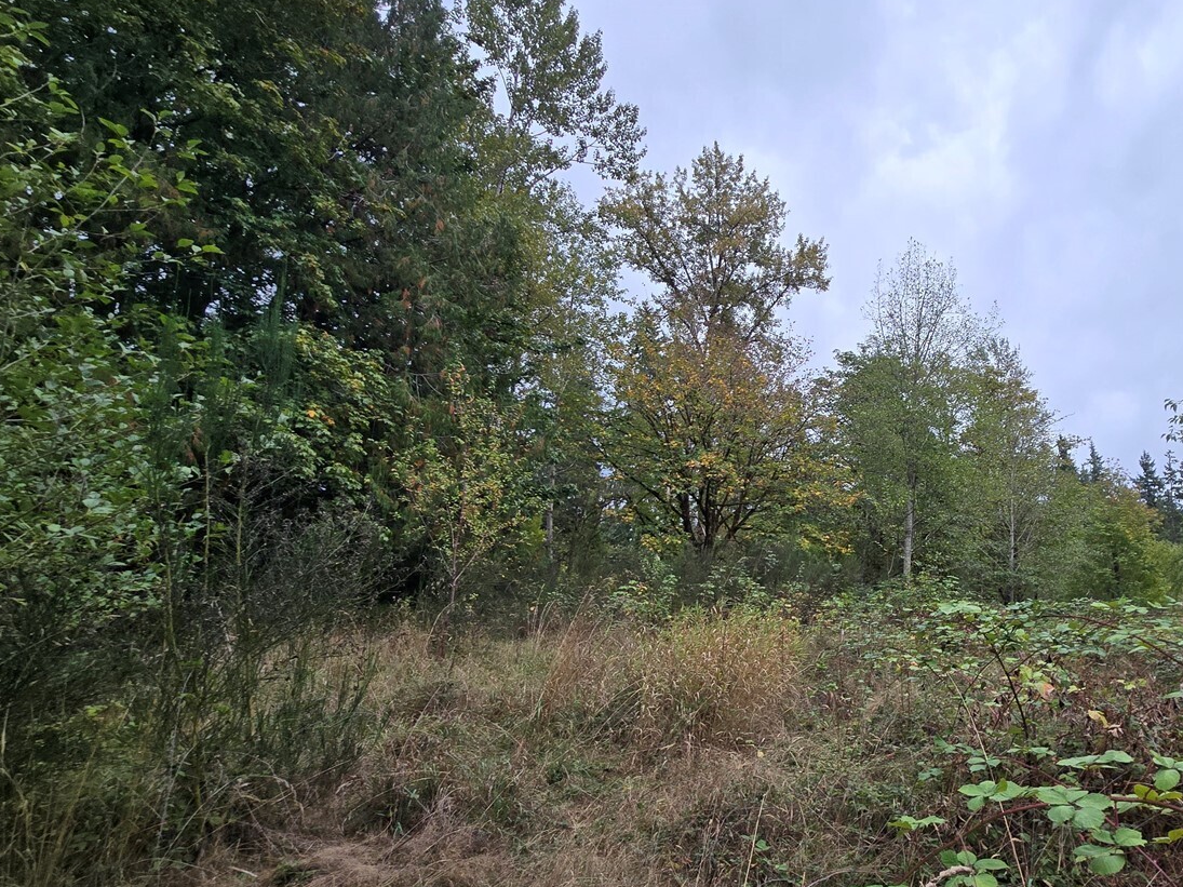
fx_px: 649
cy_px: 518
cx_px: 812
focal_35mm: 19
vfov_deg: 68.2
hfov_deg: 81.1
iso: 50
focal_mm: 2.2
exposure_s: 1/237
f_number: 2.2
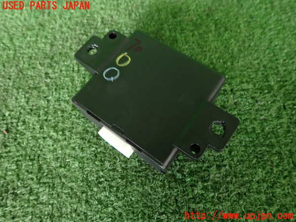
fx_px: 214
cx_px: 148
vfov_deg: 54.9
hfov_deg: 69.4
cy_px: 111
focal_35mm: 25
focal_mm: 4.5
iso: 160
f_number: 2
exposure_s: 1/60
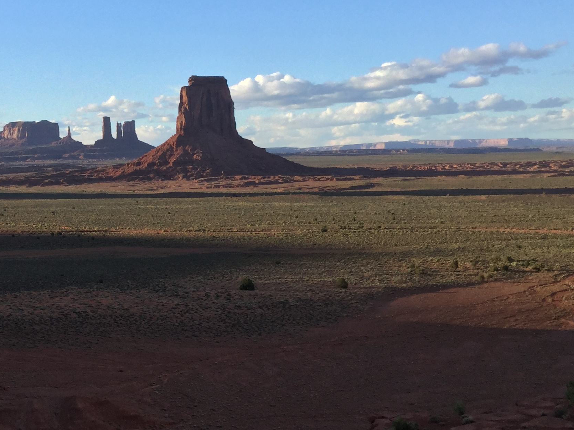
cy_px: 185
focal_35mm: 61
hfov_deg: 29.9
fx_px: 1011
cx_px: 26
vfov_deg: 24.0
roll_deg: +2.2
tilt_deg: -2.2
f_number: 2.4
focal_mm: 3.3
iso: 25
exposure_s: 1/631
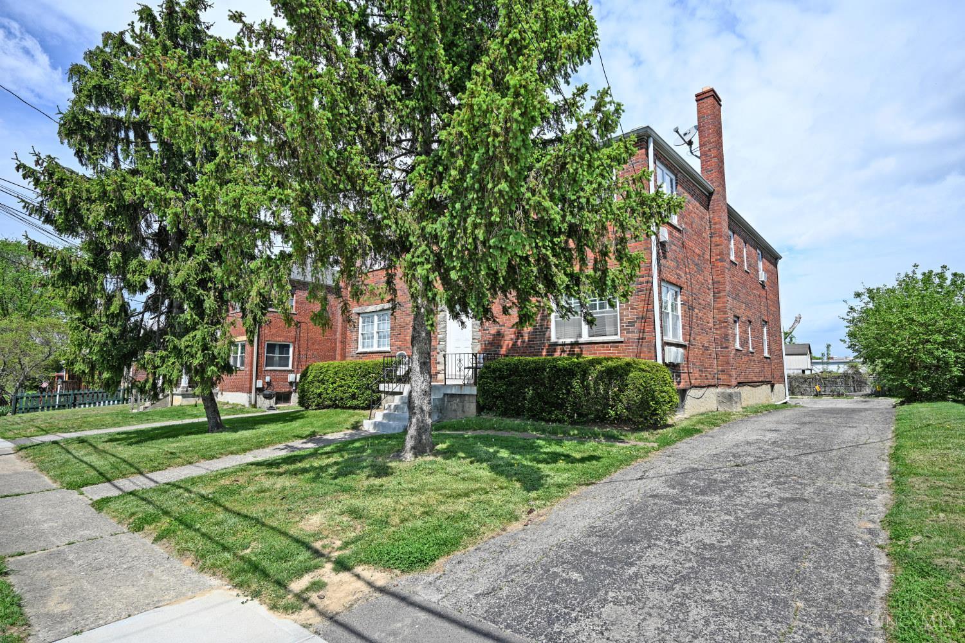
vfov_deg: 67.4
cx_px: 482
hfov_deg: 90.0
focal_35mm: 18
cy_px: 322
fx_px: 482
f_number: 7.1
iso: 100
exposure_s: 1/400
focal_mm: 18
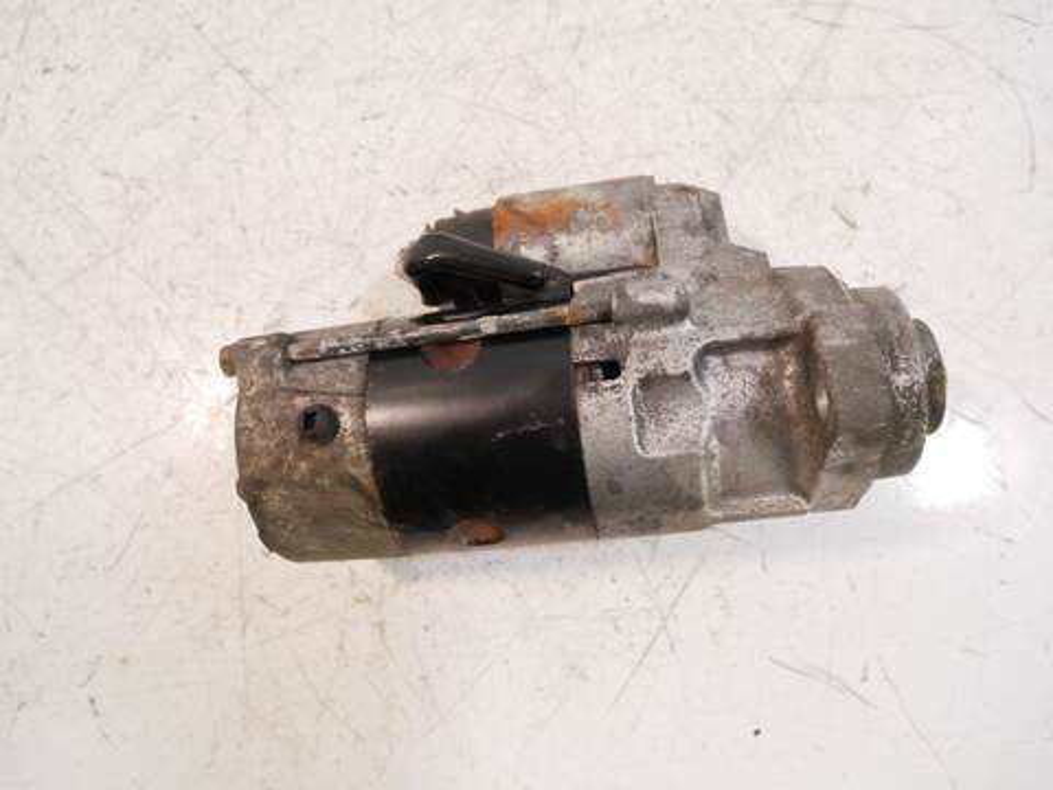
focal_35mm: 26
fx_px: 791
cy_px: 395
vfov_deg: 53.1
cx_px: 526
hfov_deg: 67.3
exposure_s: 1/125
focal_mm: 13
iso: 1600
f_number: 3.5
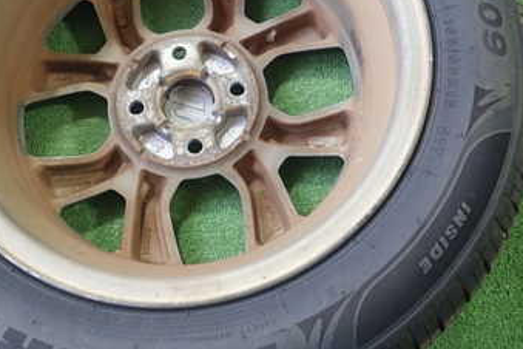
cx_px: 208
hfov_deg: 42.5
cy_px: 93
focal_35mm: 46
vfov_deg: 28.9
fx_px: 668
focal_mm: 4.5
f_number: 2
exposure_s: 1/50
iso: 200
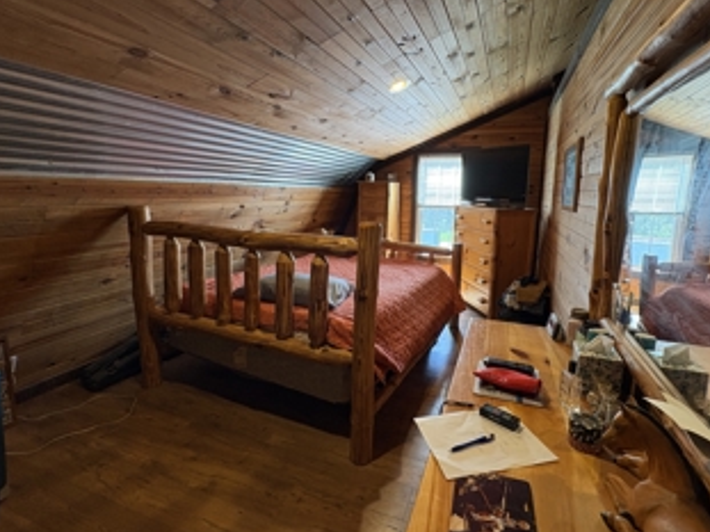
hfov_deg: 87.7
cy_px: 237
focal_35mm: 18
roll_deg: -0.9
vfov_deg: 71.3
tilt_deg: -6.3
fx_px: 369
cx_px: 379
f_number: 2.2
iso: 250
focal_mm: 2.22
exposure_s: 1/60
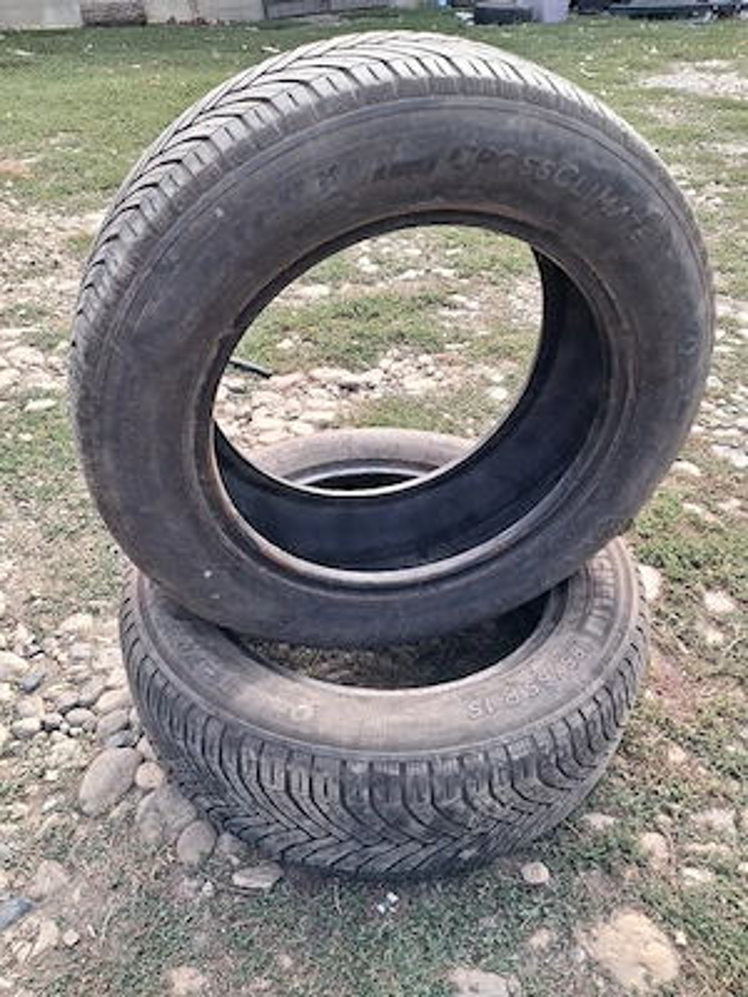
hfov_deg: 51.4
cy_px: 498
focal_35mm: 27
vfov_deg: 65.3
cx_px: 374
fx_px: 778
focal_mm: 4
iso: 32
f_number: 1.8
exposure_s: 1/120
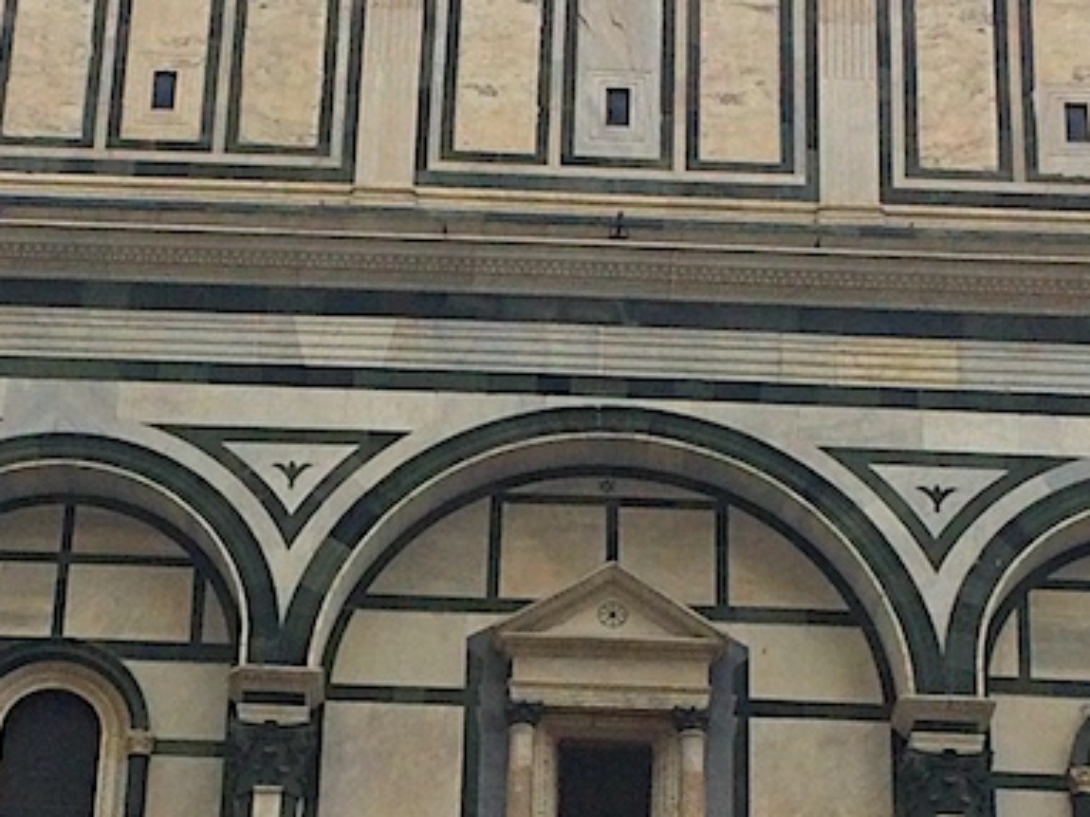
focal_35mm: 103
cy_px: 660
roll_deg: -3.9
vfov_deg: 14.3
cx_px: 333
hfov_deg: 19.0
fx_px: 3242
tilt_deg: +24.4
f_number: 2.2
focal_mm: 4.15
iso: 32
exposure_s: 1/2933
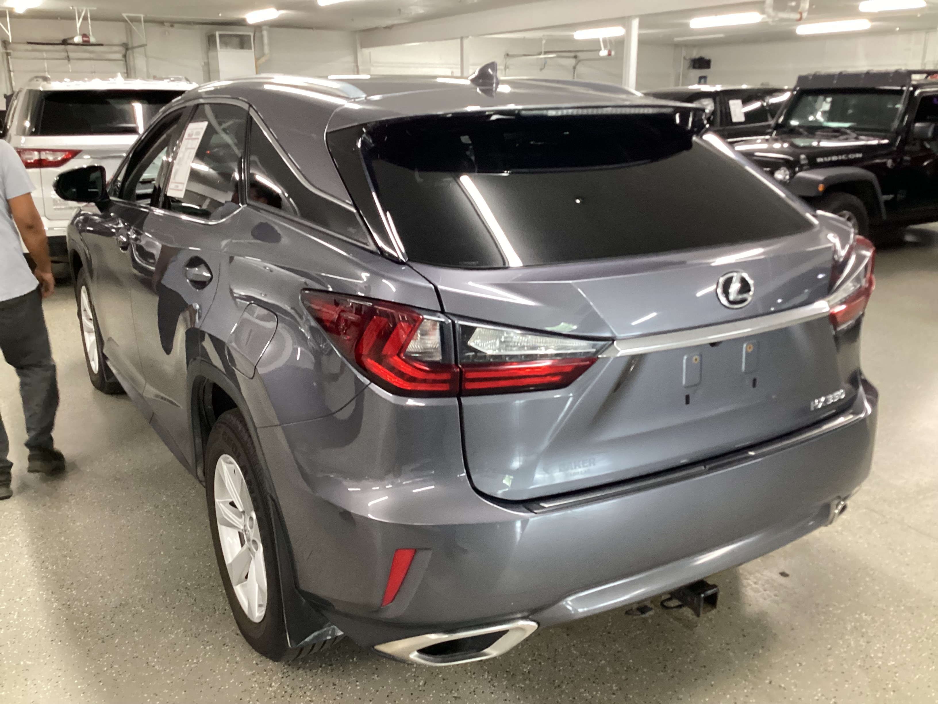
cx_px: 469
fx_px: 840
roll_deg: -0.8
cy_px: 352
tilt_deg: -18.9
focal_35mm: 31
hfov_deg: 58.4
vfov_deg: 45.4
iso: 320
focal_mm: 3.3
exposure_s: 1/40
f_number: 2.4
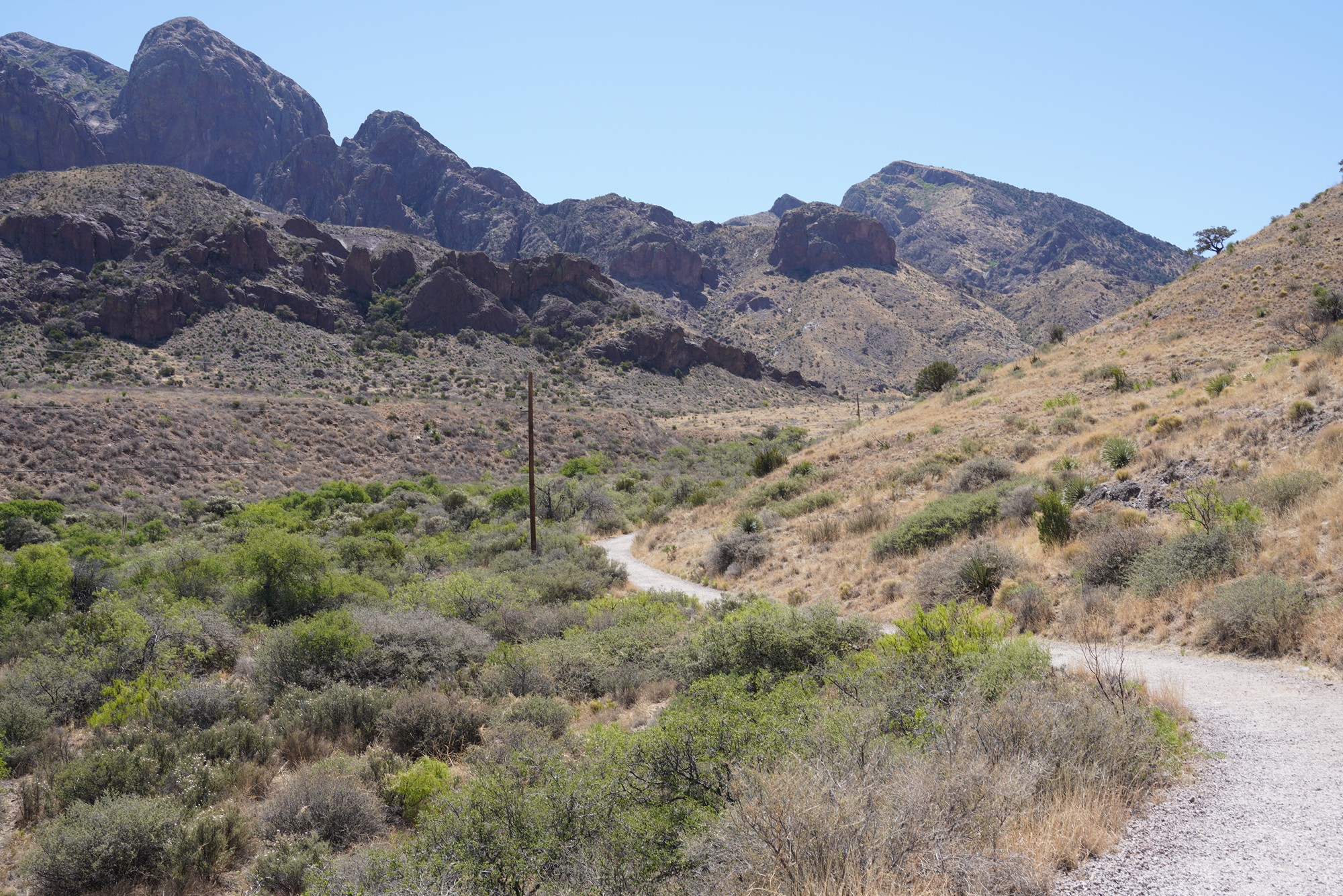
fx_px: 1492
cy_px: 448
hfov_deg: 48.5
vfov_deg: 33.4
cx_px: 672
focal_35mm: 40
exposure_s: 1/100
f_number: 11
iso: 100
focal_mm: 40
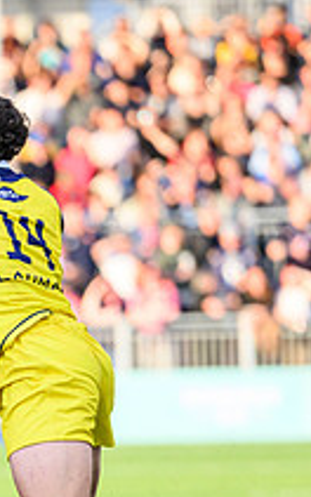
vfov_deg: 2.7
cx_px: -267
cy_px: 543
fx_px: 10611
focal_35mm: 783
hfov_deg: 1.7
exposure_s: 1/1600
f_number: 3.2
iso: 800
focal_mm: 200
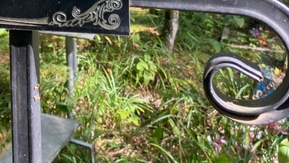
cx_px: 57
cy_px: -74
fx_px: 514
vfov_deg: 16.6
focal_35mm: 67
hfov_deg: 30.6
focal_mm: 4.25
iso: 32
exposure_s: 1/123
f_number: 1.8
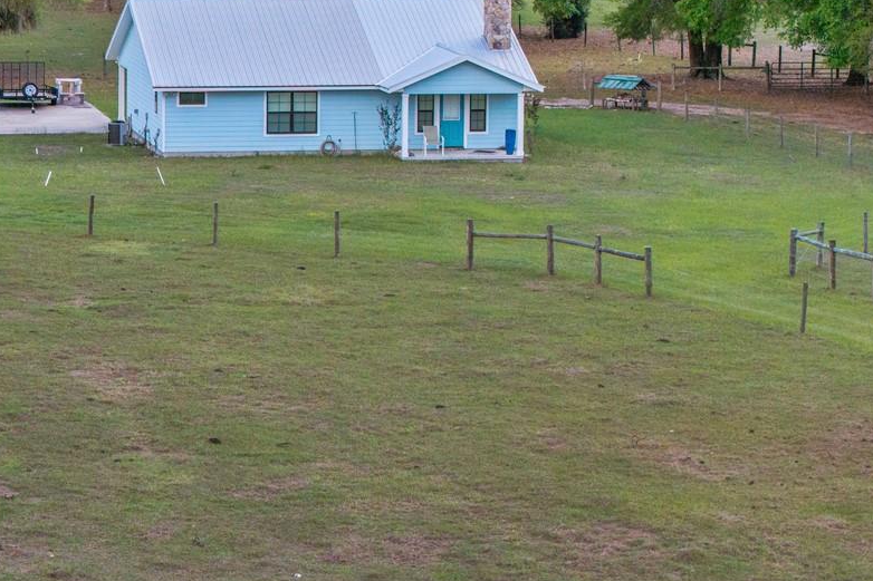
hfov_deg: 13.7
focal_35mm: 149
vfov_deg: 9.2
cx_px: 173
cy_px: 29
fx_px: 3612
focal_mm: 19.35
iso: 200
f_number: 2.8
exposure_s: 1/1250
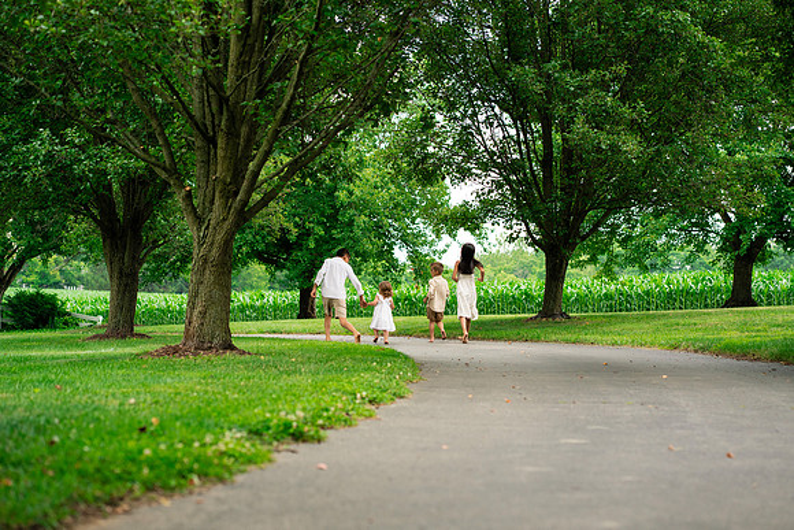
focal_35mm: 85
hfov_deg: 23.9
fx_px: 1875
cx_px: 397
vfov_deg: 16.1
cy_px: 265
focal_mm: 85
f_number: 3.5
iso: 500
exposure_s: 1/500
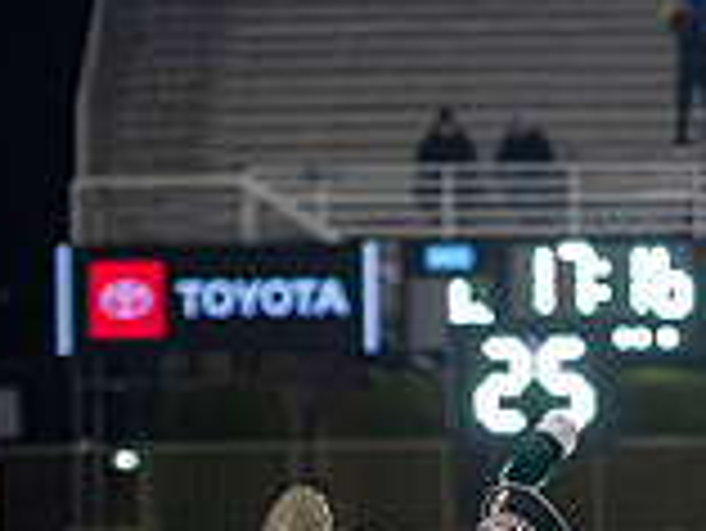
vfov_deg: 3.6
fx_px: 8409
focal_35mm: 412
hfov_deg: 4.8
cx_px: 1169
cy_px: 792
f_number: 2.8
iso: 1000
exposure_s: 1/500
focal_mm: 116
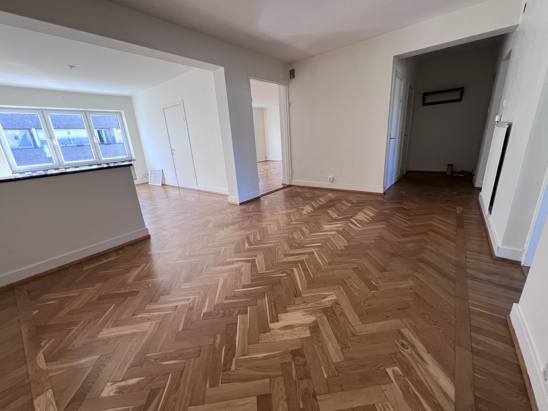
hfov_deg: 106.2
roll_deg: +4.0
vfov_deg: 89.9
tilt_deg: -17.3
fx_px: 206
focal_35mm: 13
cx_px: 274
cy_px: 206
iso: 80
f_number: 1.8
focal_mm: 1.57
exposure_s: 1/99
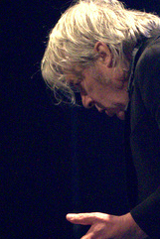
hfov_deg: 4.4
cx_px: 153
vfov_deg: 6.5
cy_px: 266
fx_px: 2090
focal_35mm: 314
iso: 3200
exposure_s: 1/400
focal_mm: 70
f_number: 2.8
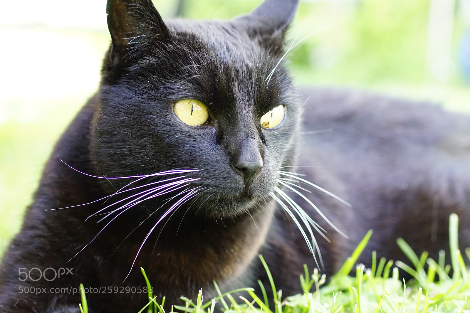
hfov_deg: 29.9
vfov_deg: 20.2
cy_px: 156
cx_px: 235
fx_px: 881
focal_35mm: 68
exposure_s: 1/200
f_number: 3.5
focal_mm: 45
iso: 2000
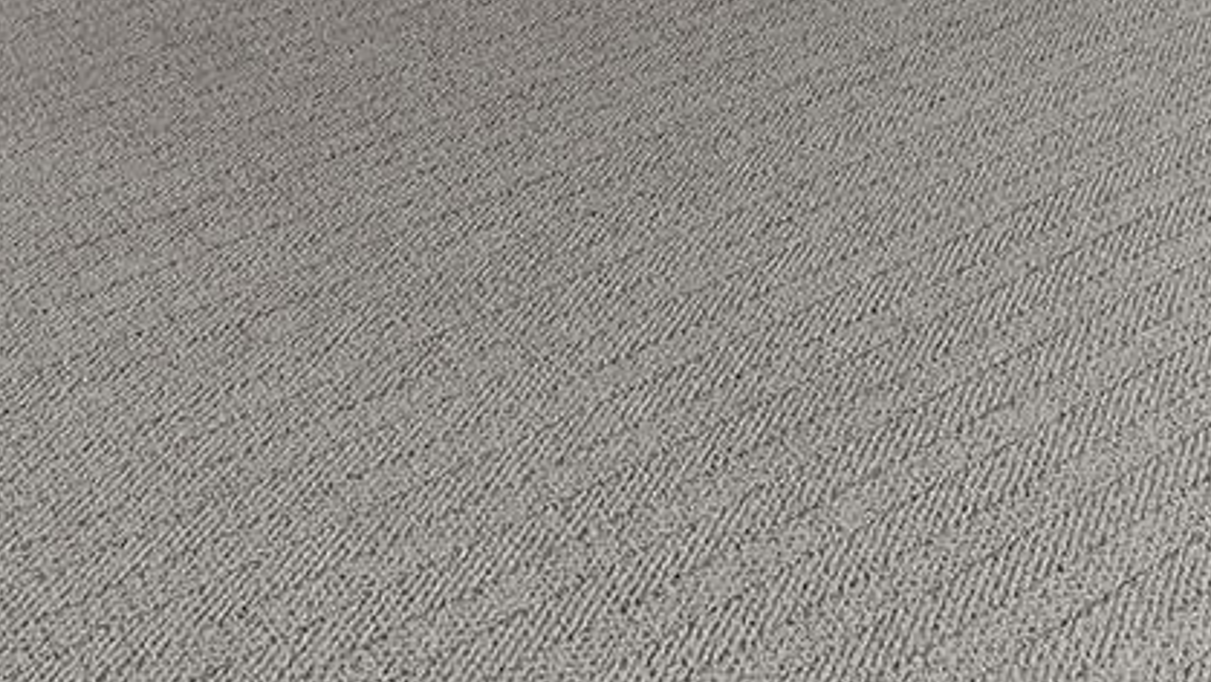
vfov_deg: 14.5
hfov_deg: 31.3
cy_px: -796
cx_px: 1095
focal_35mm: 64
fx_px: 2056
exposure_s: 1/30
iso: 800
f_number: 6.3
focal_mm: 16
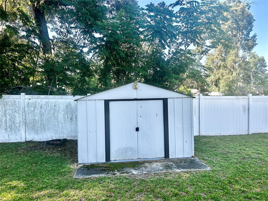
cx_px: 134
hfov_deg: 67.3
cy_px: 100
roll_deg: +1.3
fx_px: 201
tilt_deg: -2.5
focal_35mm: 26
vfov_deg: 53.1
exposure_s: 1/775
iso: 50
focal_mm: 5.7
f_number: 1.5
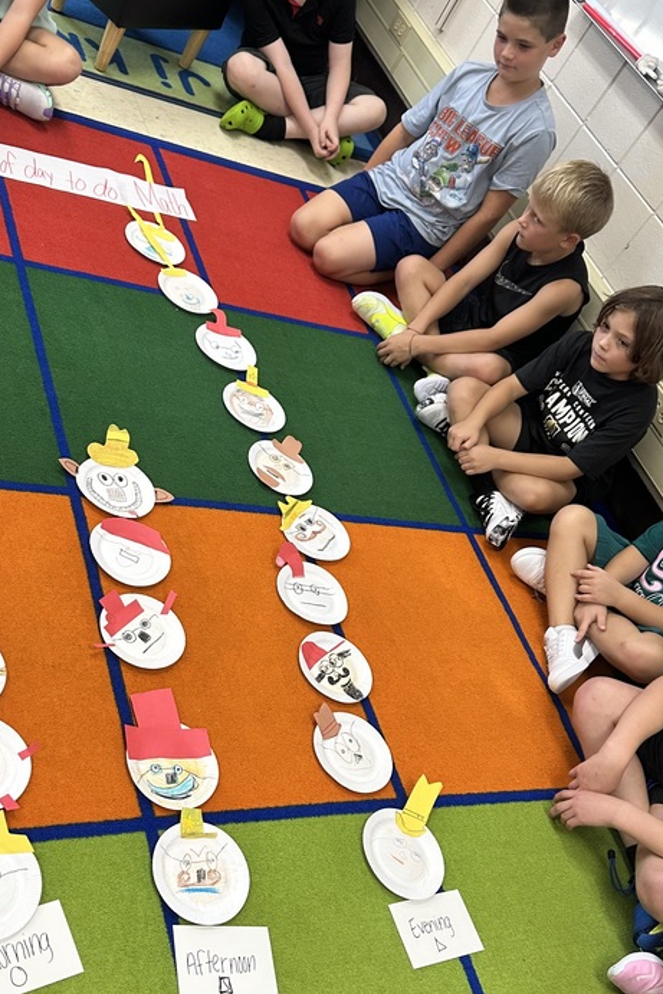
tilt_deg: -41.6
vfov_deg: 51.7
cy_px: 561
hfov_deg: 35.8
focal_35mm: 37
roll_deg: -35.5
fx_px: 1022
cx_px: 265
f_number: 1.78
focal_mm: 6.86
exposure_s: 1/120
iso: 200
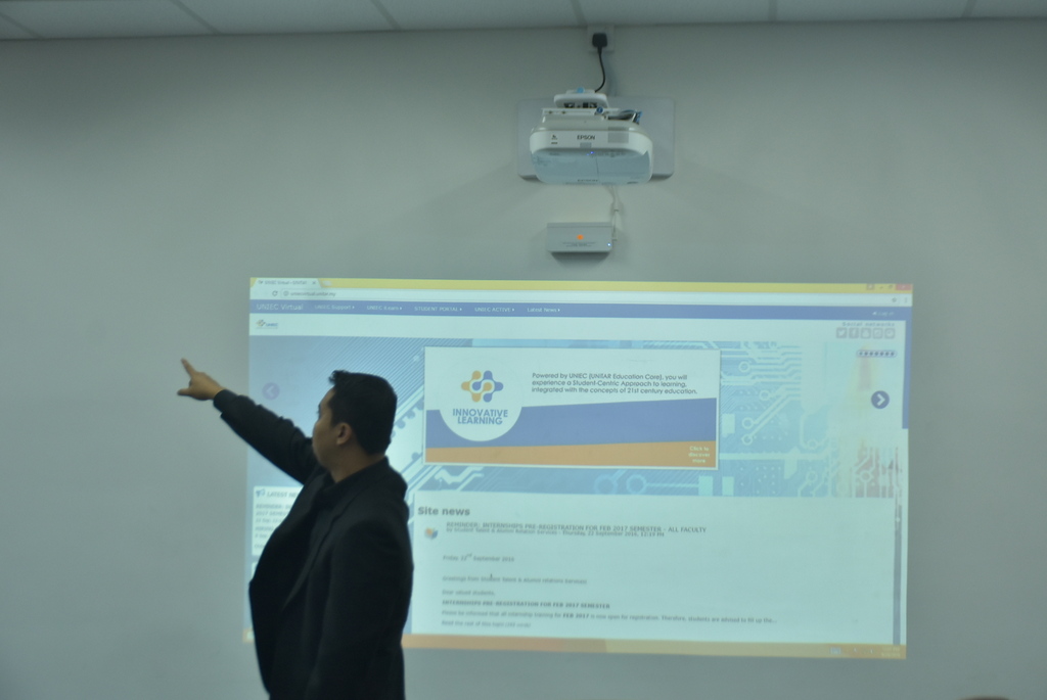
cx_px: 524
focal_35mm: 63
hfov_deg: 31.9
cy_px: 350
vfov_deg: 21.6
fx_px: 1834
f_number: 4.5
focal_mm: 42
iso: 640
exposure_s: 1/125
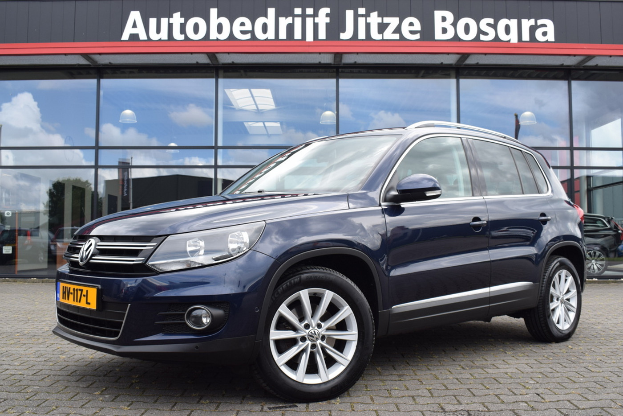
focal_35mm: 36
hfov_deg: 53.1
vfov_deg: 36.9
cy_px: 208
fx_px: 623
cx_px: 312
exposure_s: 1/250
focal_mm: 24
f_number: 8
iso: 320
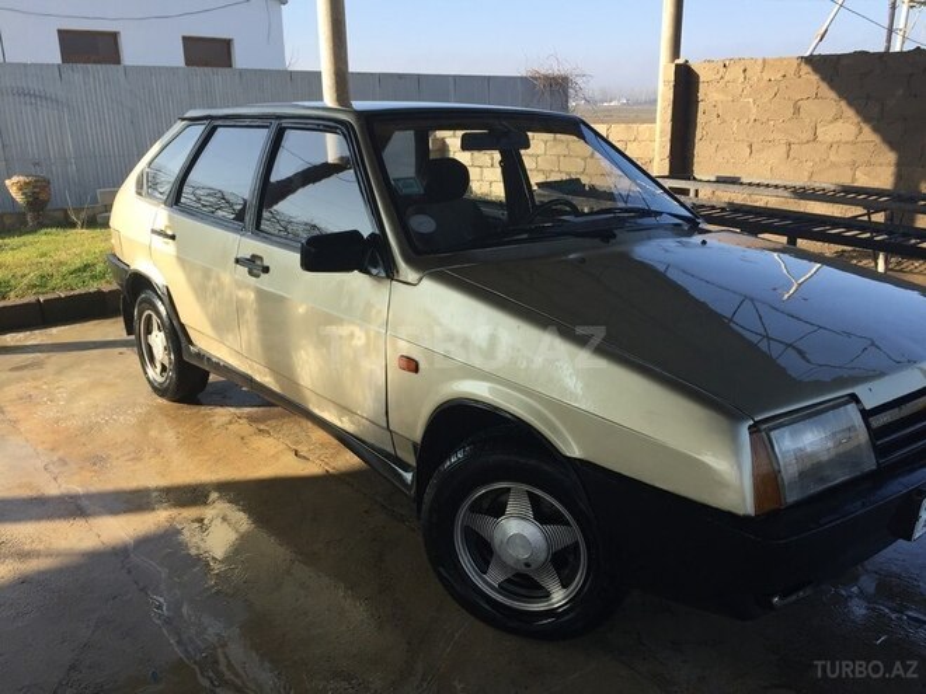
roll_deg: +1.6
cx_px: 463
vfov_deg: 48.2
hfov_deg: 61.7
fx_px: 776
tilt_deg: -17.4
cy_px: 347
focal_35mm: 29
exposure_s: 1/746
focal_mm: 4.15
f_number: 2.2
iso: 32
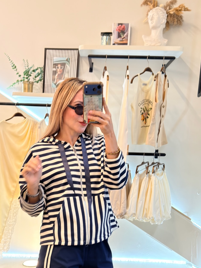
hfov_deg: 31.5
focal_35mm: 46
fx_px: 356
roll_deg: -2.7
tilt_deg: -24.9
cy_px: 206
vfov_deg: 39.9
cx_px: 91
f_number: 1.78
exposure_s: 1/60
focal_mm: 6.76
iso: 160
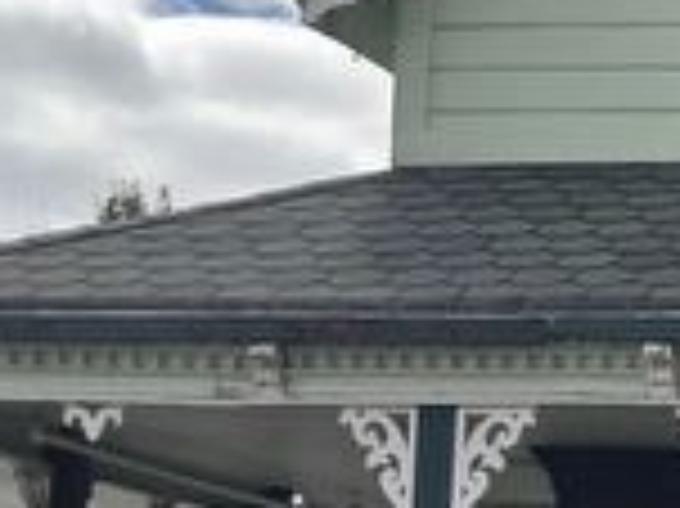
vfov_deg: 12.1
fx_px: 2395
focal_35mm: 122
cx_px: 1058
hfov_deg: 14.9
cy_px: 418
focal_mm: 5.4
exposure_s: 1/3092
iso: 25
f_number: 1.8
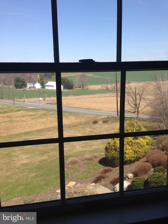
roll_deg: +0.8
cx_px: 84
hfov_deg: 42.9
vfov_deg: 55.4
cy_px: 112
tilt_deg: -6.8
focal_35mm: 33
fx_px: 214
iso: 50
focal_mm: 4.12
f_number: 2.4
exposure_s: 1/1106
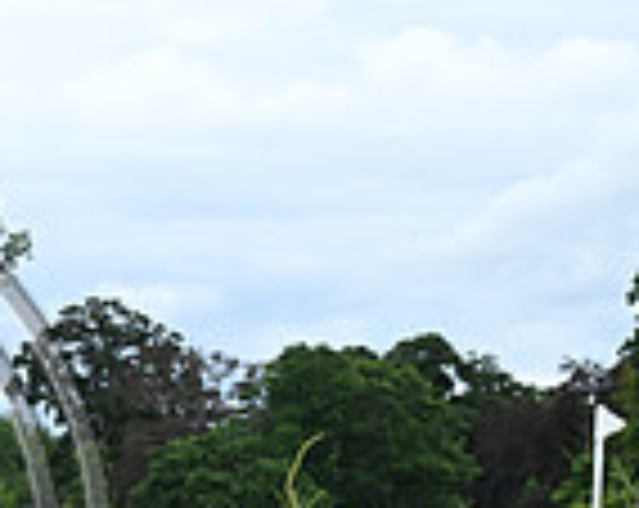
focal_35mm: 192
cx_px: -400
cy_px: 506
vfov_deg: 8.0
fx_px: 3624
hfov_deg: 9.7
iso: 900
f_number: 5.6
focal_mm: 50
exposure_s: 1/1250
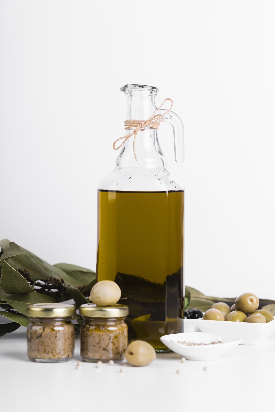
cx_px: 138
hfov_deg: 13.7
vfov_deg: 20.4
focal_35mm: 100
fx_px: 1145
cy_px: 206
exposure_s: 1/200
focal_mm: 100
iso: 100
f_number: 8
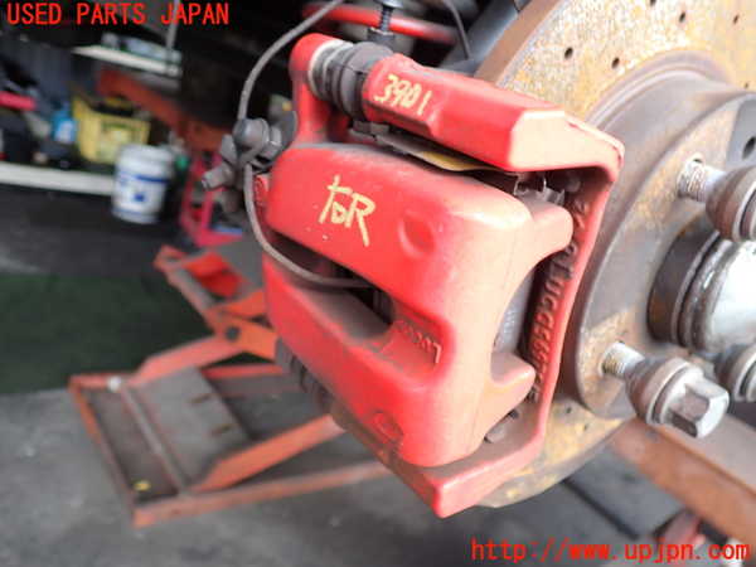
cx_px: 378
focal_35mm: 30
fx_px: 655
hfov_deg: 60.0
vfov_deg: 46.8
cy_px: 284
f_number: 2.3
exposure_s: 1/60
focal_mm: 5.4
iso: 100
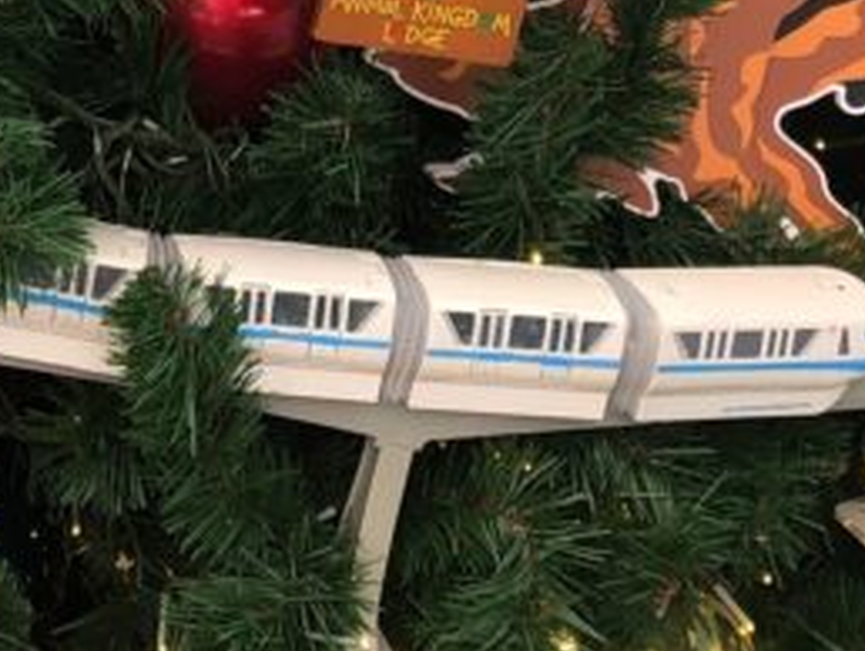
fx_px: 3252
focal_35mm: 130
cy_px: -195
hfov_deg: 14.9
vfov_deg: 11.1
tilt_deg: -20.9
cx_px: 30
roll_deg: -1.6
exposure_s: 1/195
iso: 20
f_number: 1.8
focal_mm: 3.99
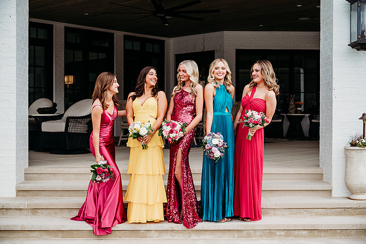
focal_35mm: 50
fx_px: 508
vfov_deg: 27.0
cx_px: 183
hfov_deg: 39.6
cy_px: 122
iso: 250
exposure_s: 1/320
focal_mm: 50
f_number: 4
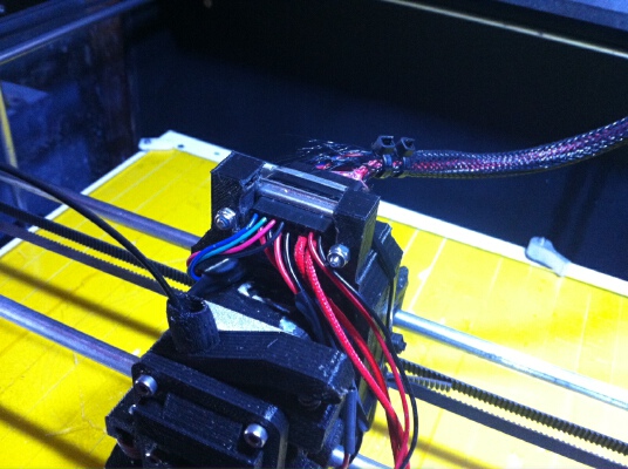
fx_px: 634
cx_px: 314
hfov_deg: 52.7
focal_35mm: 35
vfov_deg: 40.6
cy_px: 234
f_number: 2.8
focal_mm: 3.85
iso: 320
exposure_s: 1/15
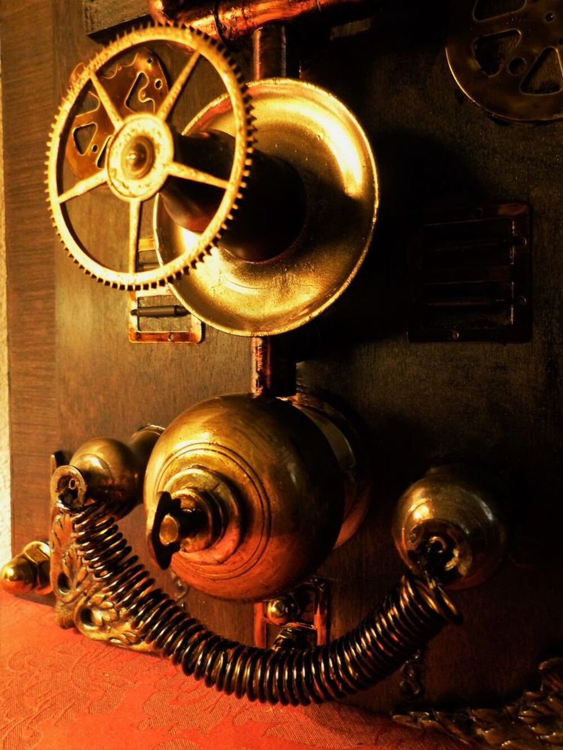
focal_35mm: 25
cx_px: 282
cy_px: 375
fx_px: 542
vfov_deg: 69.4
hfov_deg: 54.9
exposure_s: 1/8
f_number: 2.8
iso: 400
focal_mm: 4.5
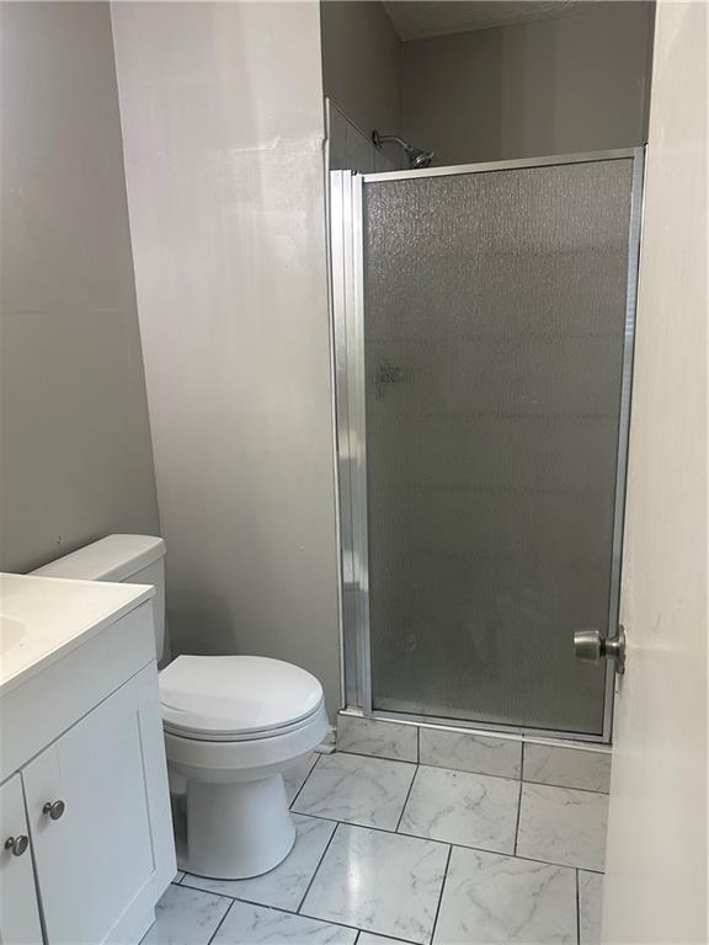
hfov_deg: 56.8
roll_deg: -0.5
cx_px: 354
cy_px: 472
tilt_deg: -11.2
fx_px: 655
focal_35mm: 24
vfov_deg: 71.6
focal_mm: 6.86
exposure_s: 1/120
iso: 160
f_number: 1.78
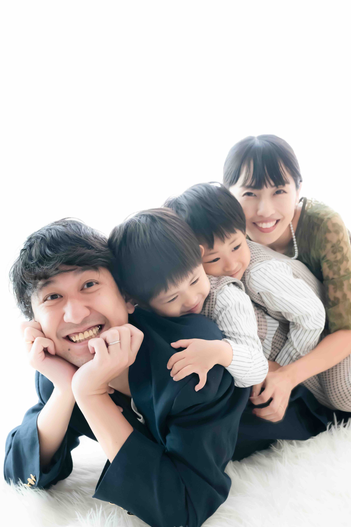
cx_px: 178
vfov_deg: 48.5
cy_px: 269
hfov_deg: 33.4
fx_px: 585
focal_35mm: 40
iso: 6400
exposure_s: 1/100
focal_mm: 39
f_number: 7.1
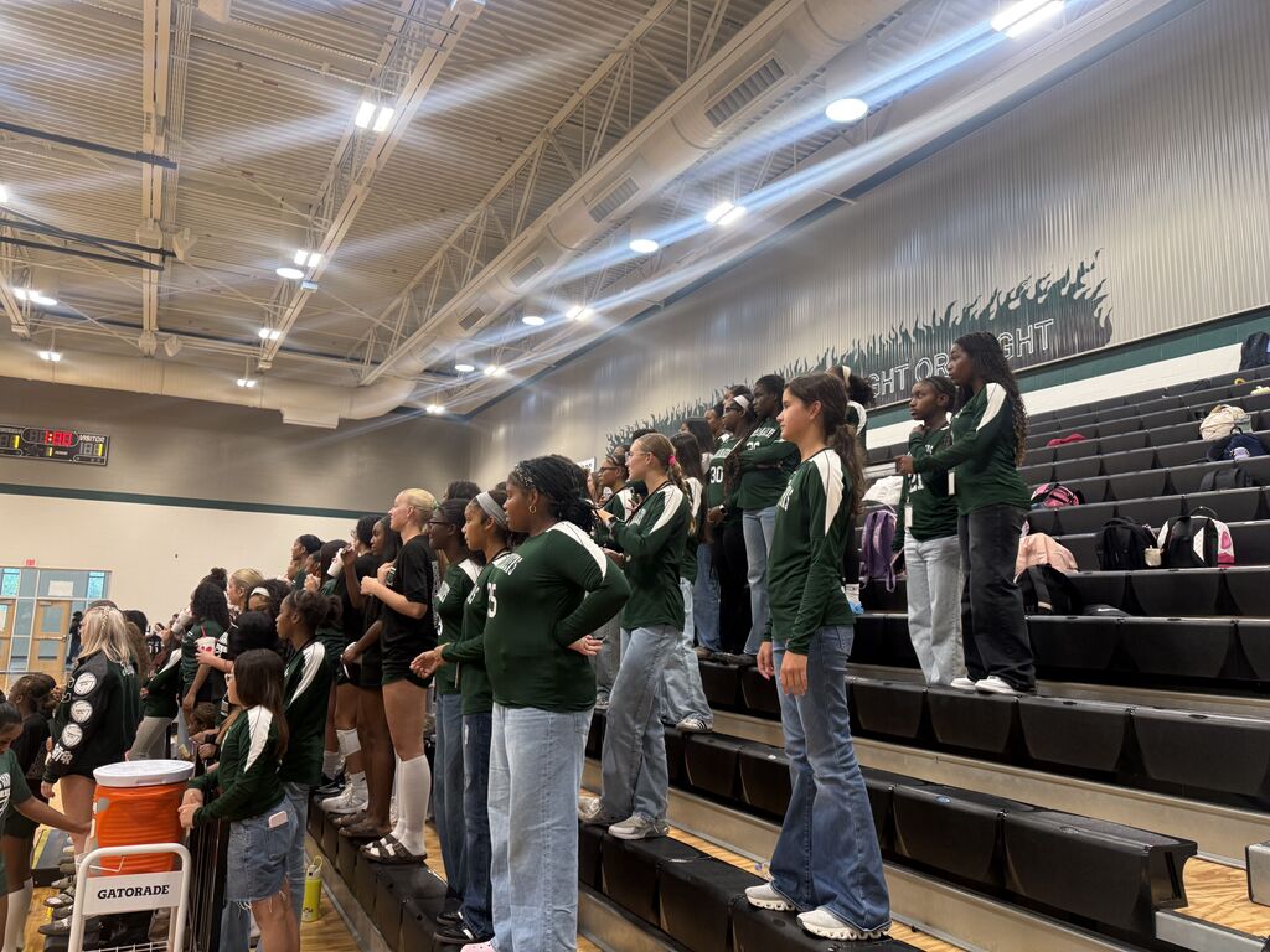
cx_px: 635
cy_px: 476
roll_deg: -2.7
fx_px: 881
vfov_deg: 56.8
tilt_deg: +8.1
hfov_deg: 71.6
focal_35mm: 24
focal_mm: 6.76
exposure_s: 1/60
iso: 160
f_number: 1.78
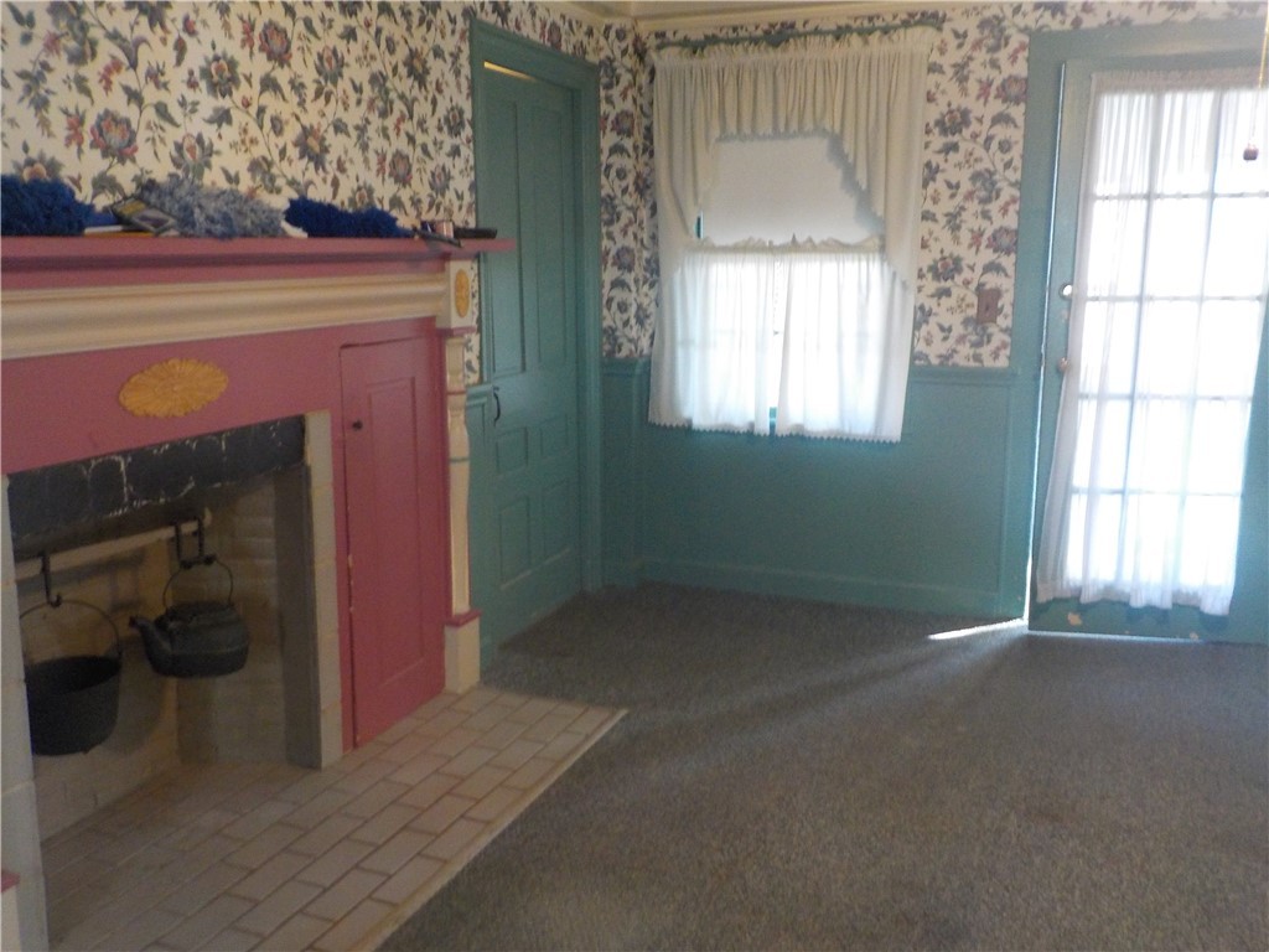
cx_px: 634
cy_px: 476
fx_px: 1100
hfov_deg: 60.0
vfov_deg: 46.8
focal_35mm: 30
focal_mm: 4.1
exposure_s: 1/20
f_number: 3.3
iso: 400
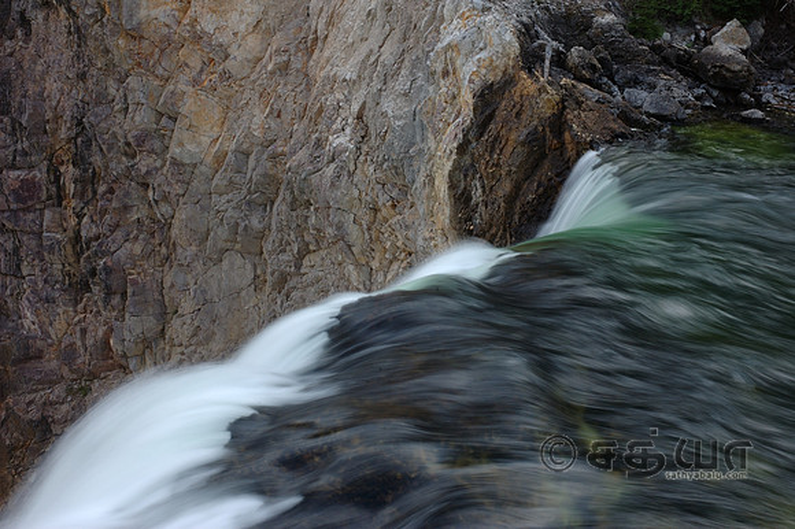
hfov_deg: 37.9
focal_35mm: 52
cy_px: 264
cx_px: 398
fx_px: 1159
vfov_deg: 25.7
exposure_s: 1/3
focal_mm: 35
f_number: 25
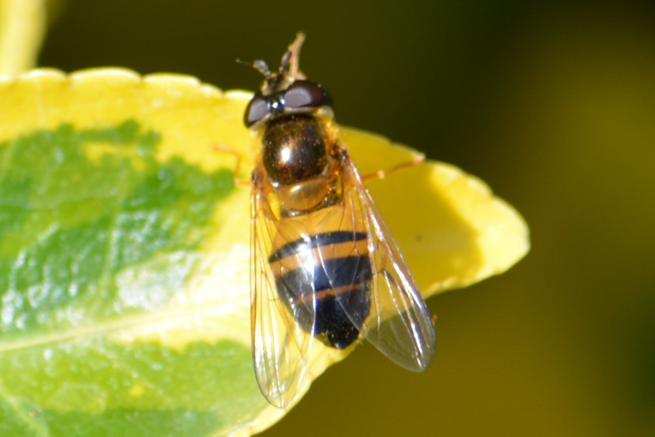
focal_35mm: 450
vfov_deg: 3.1
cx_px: 328
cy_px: 218
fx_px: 8189
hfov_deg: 4.6
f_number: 8
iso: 100
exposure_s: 1/160
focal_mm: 300
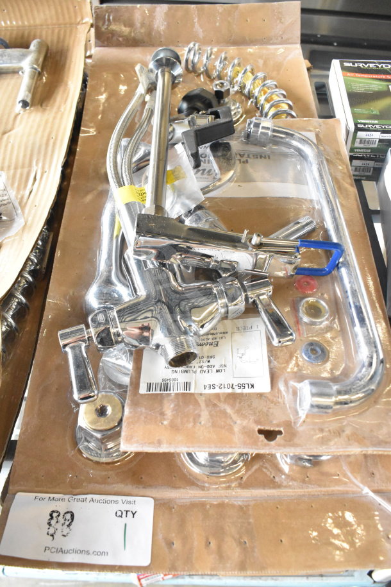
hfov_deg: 41.7
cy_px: 294
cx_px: 196
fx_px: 513
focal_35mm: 32
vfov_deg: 59.5
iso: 6400
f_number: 6.3
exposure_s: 1/400
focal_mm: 21
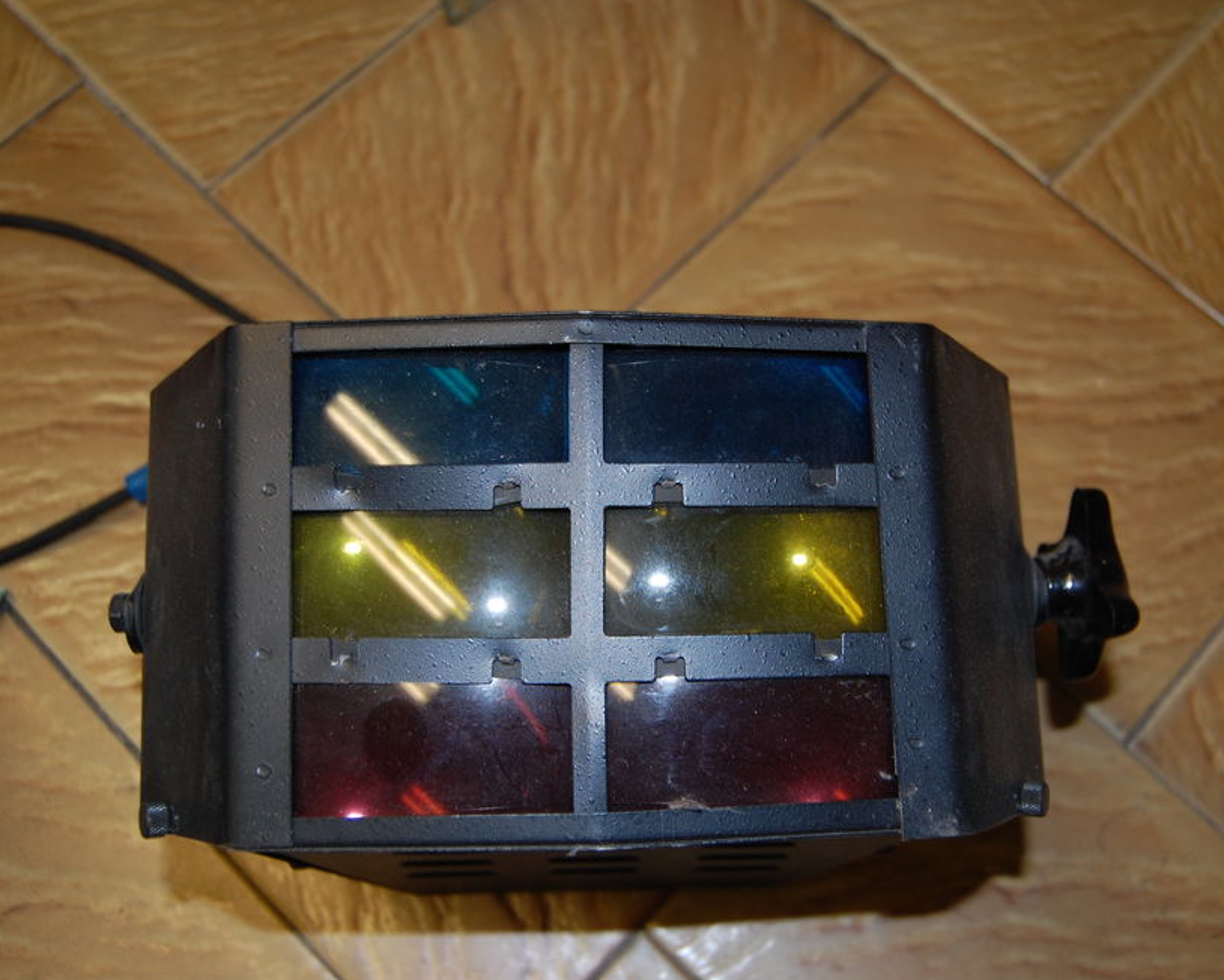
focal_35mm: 38
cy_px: 483
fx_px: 1377
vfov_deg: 39.2
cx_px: 626
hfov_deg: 47.9
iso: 400
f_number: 3.8
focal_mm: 22
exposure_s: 1/60
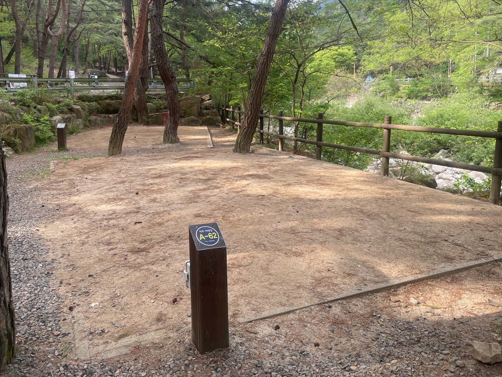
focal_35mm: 31
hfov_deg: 58.4
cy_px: 155
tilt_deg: -9.9
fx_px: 449
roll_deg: -0.2
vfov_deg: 45.2
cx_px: 245
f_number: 1.6
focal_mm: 4.2
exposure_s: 1/359
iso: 32
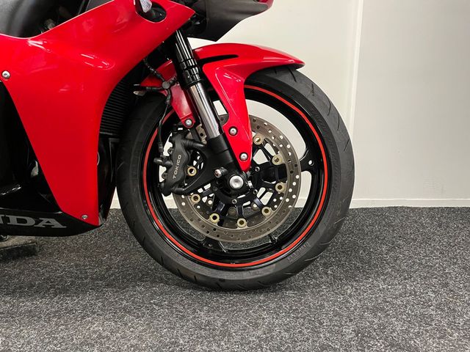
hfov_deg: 67.3
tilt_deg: -10.5
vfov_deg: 53.1
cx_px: 235
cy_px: 176
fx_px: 353
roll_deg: +0.0
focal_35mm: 26
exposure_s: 1/50
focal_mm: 5.1
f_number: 1.6
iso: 400
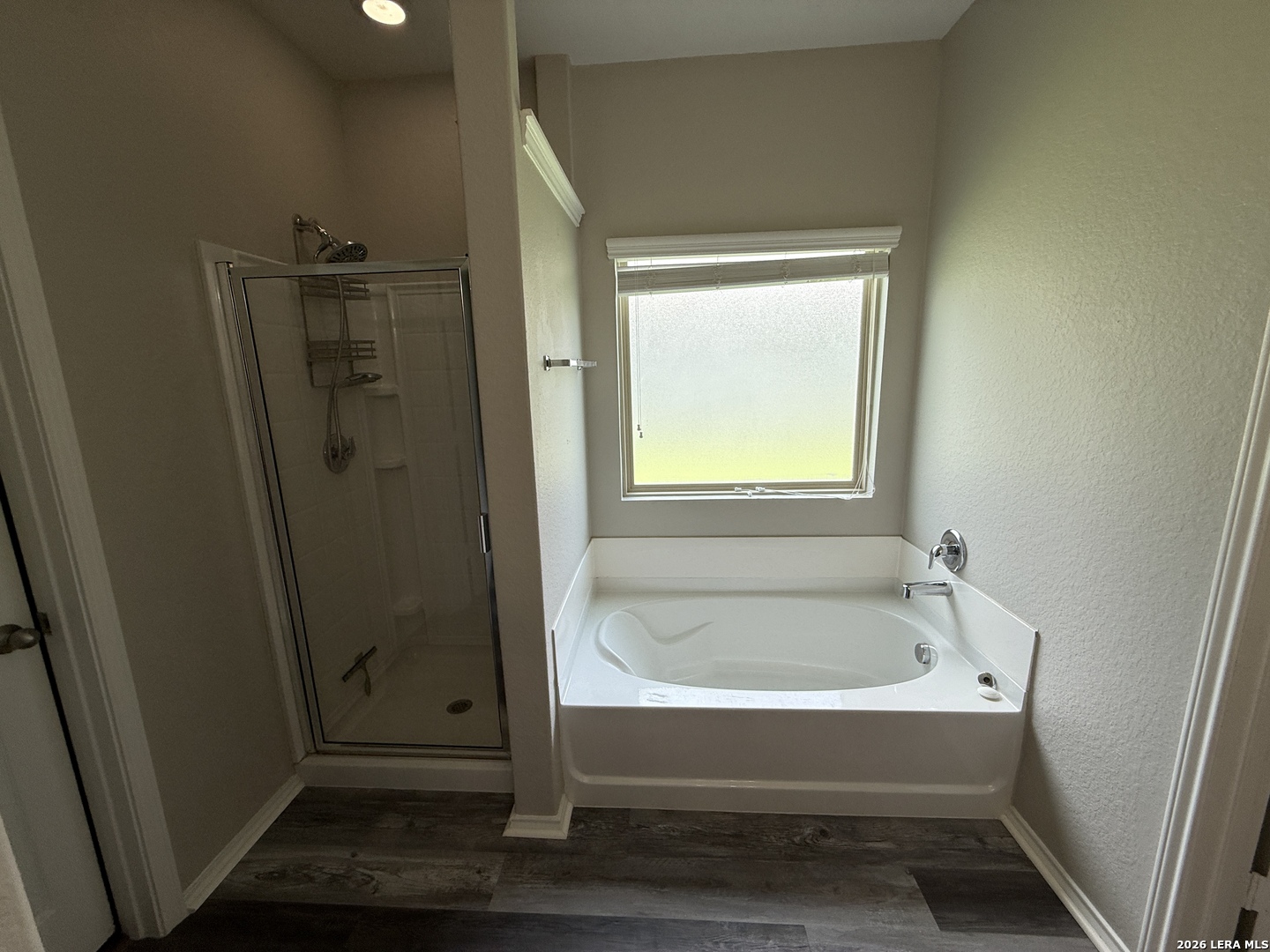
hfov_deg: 102.1
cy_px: 476
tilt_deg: -11.7
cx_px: 635
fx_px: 514
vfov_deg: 85.7
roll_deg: +1.5
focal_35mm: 14
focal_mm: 2.22
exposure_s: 1/156
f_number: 2.2
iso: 50
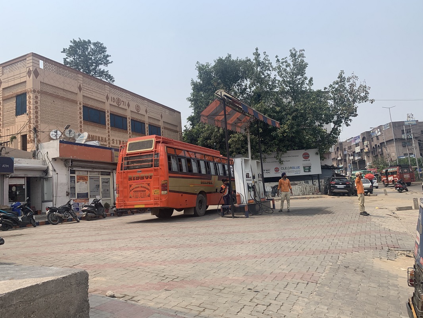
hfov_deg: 67.3
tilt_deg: +6.6
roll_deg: +4.6
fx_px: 318
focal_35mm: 26
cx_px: 212
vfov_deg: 53.1
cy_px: 159
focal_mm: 4.25
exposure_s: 1/2681
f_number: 1.8
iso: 25
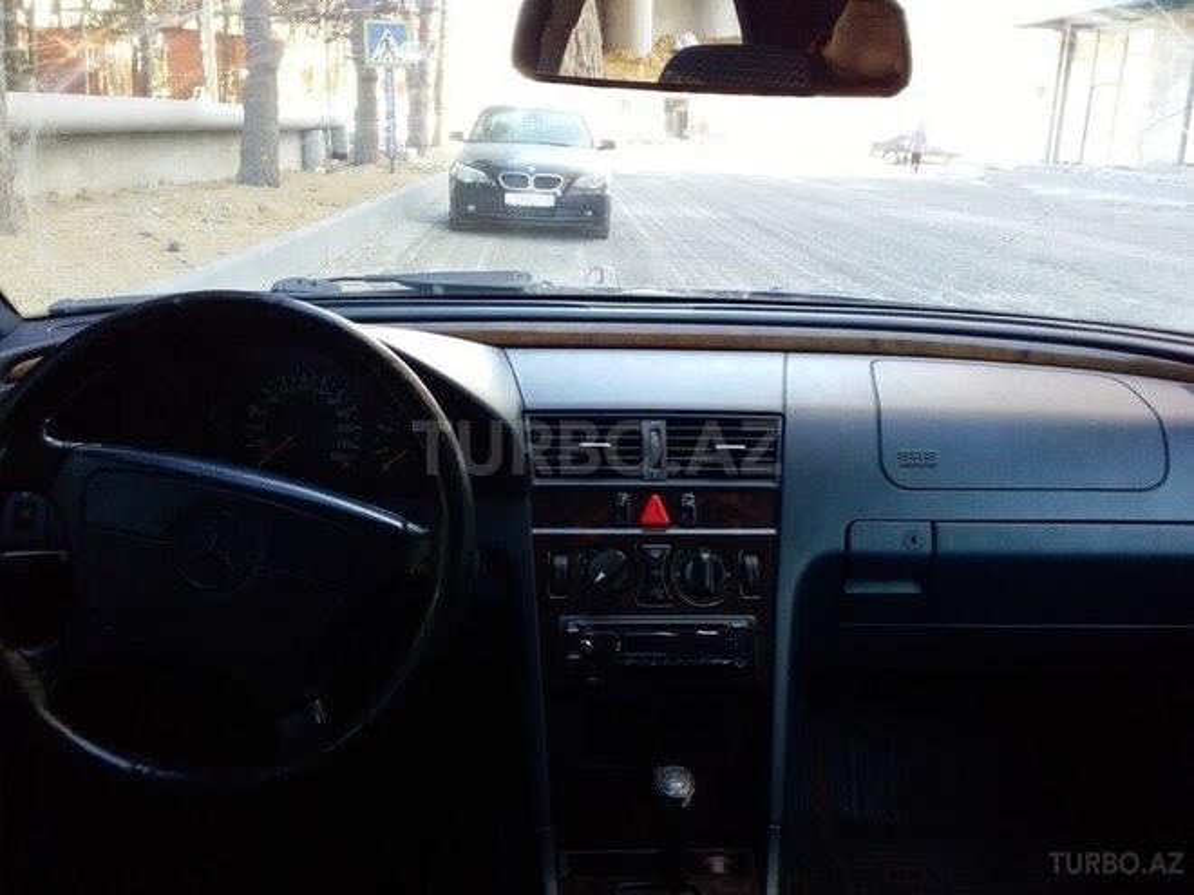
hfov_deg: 58.4
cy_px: 448
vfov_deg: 45.4
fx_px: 1069
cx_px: 597
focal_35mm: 31
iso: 100
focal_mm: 3.3
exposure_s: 1/50
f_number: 2.2
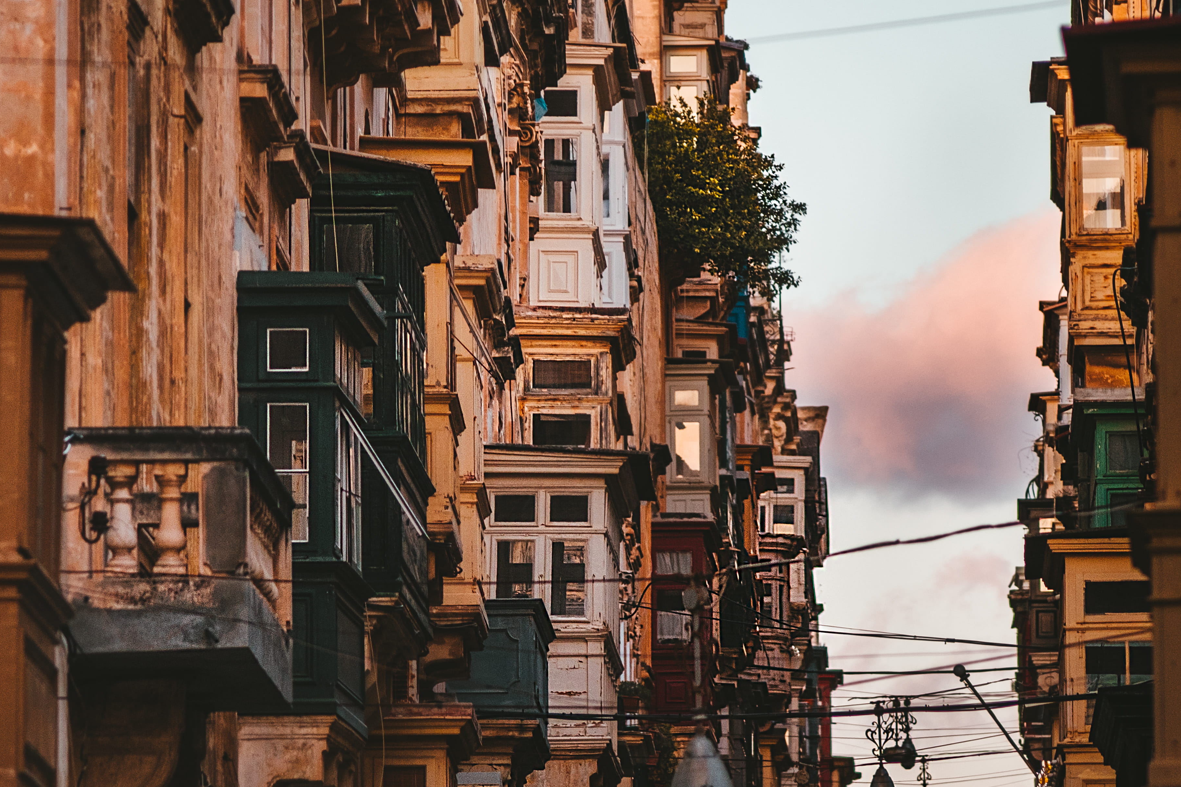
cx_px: 428
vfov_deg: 19.4
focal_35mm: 70
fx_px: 2296
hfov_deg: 28.7
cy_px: 449
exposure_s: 1/250
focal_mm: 35
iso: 400
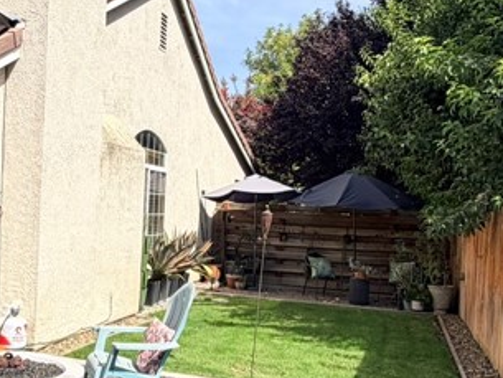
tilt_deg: -1.9
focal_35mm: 47
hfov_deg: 39.3
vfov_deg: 30.8
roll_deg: -2.5
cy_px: 221
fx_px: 683
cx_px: 125
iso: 25
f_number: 2.2
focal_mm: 2.22
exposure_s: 1/770
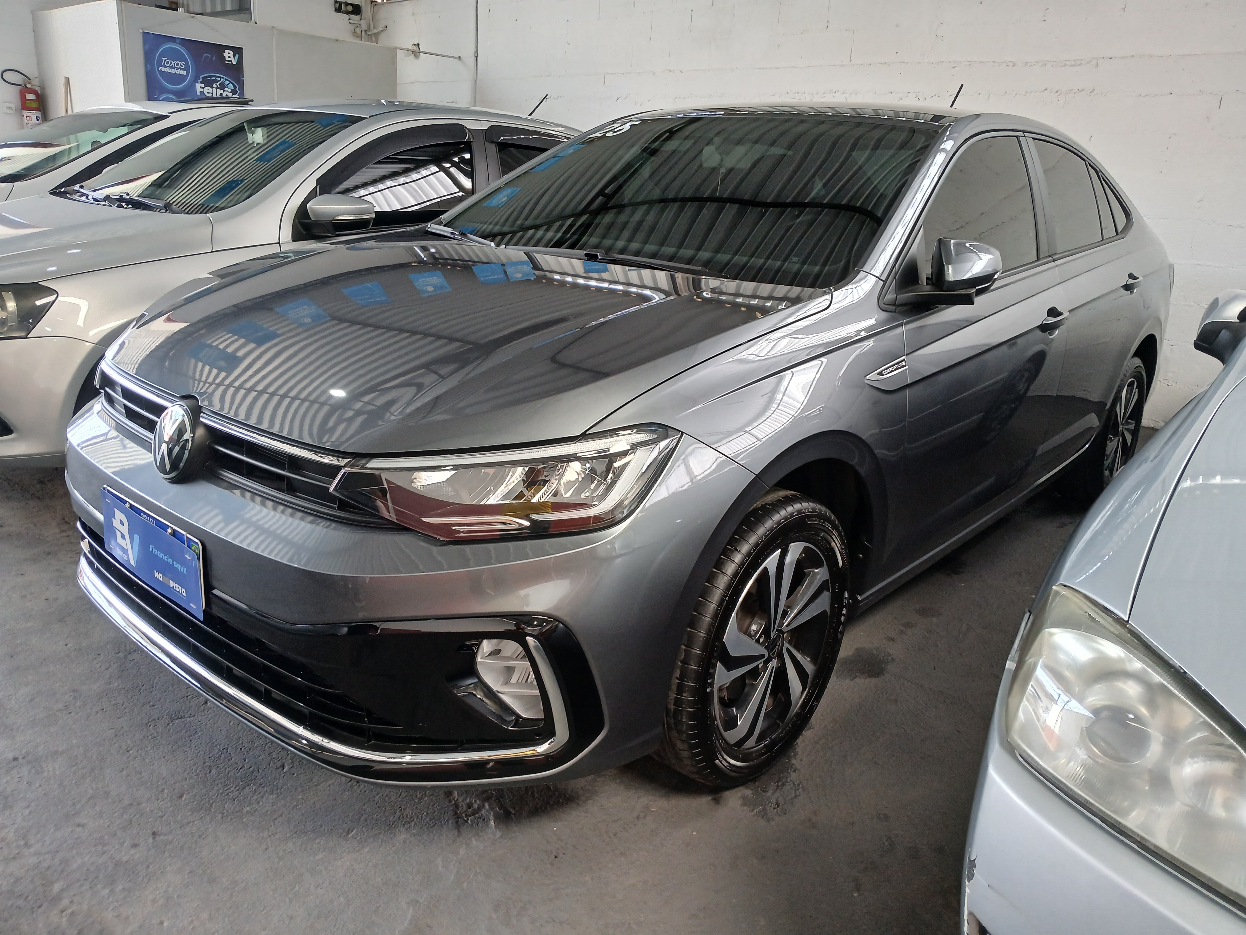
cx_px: 623
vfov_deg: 53.1
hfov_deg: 67.3
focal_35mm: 26
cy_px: 468
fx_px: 936
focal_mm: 3.98
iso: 160
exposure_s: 1/60
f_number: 1.8
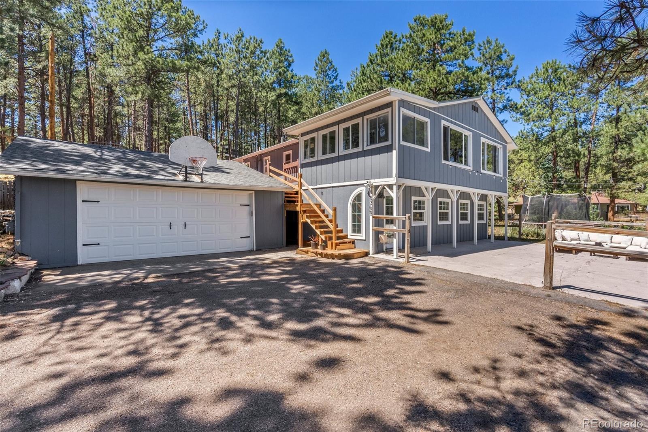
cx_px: 324
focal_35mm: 16
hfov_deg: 96.7
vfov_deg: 73.8
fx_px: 288
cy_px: 216
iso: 640
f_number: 11
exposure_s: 1/125
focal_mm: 16
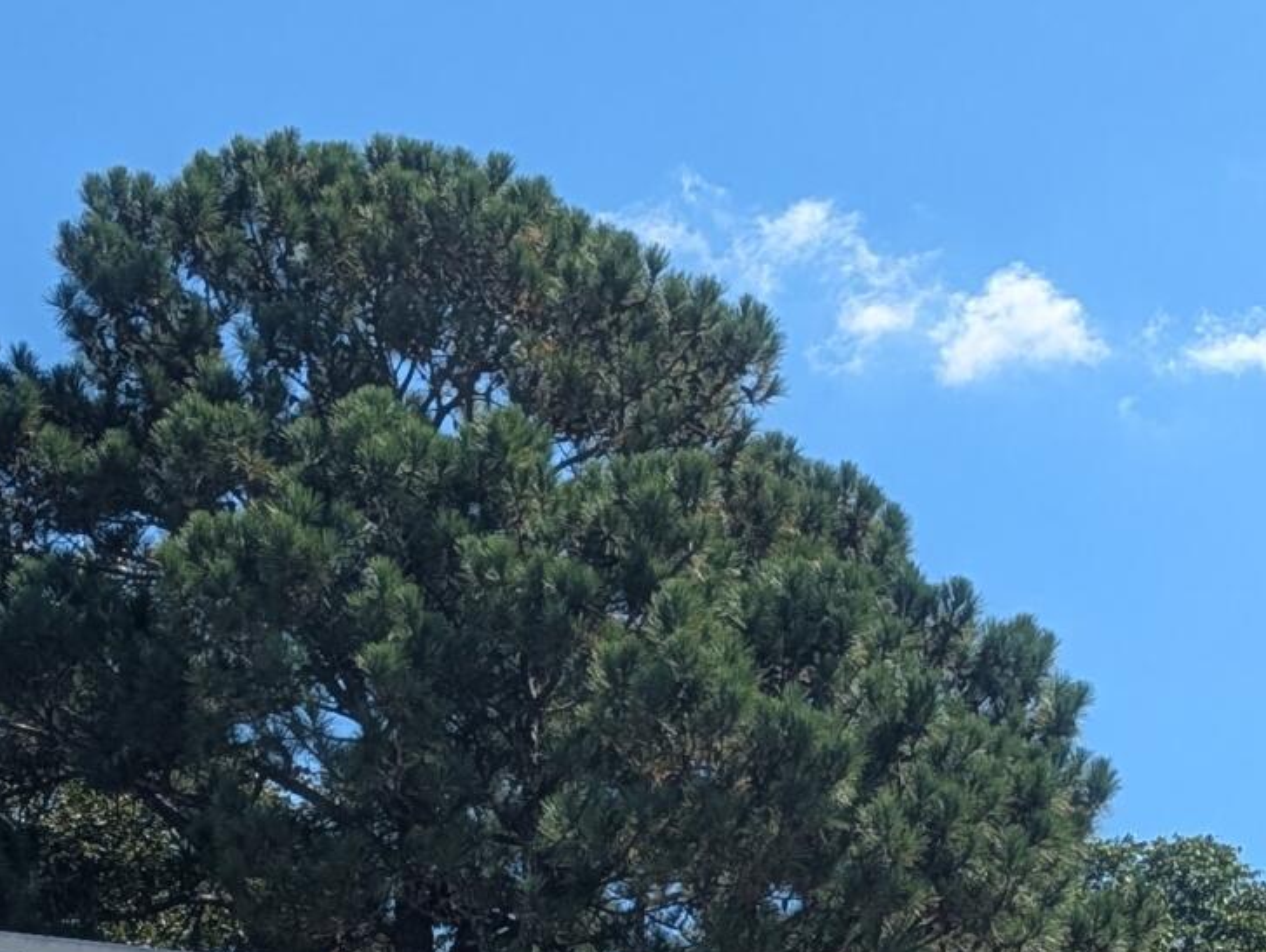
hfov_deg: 19.4
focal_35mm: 99
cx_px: 1205
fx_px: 3625
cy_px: 1547
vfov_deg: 13.8
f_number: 1.68
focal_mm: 6.9
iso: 20
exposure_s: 1/887
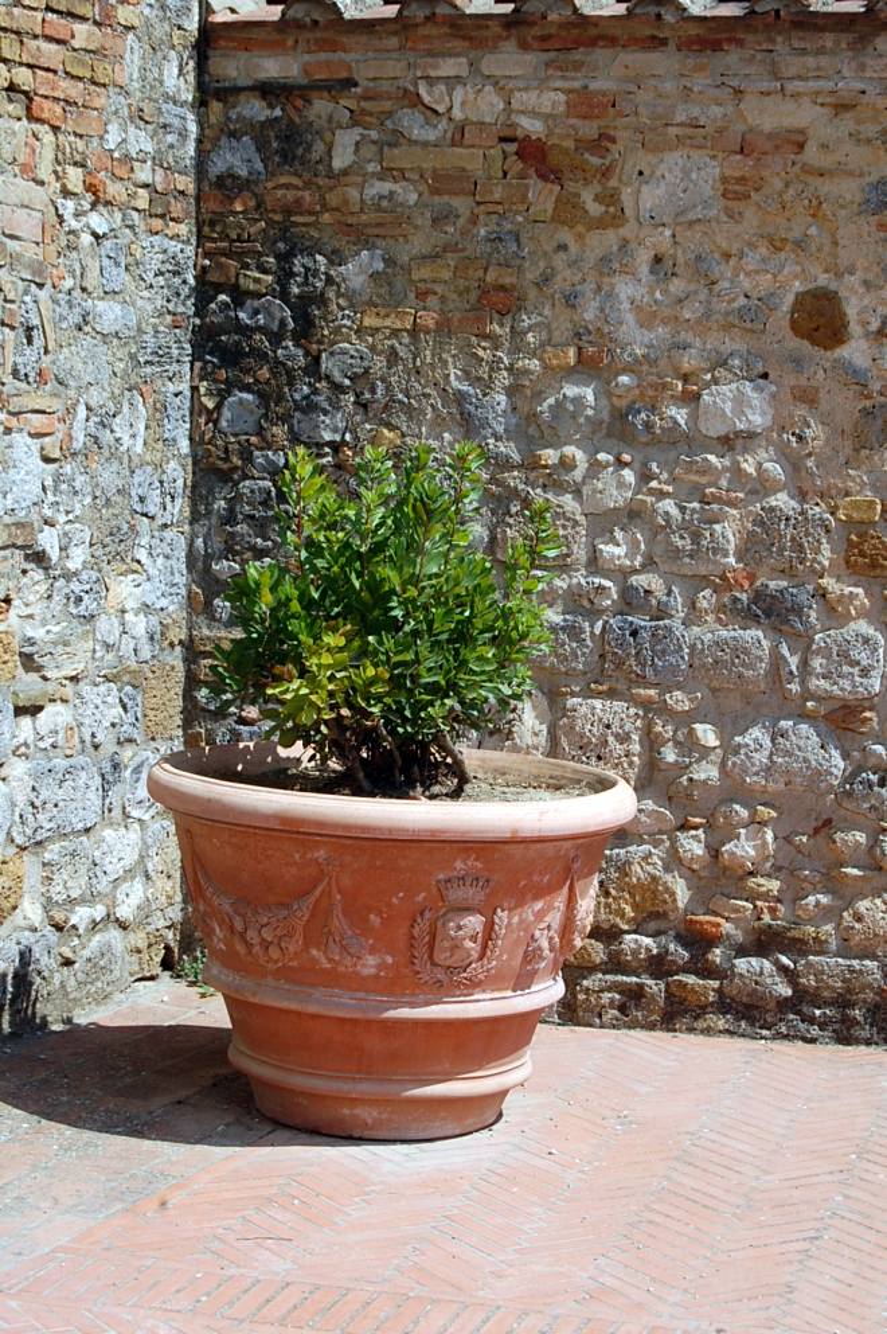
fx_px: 3053
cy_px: 667
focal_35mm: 82
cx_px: 444
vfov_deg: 24.6
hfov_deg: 16.5
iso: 220
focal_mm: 55
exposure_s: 1/250
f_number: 10
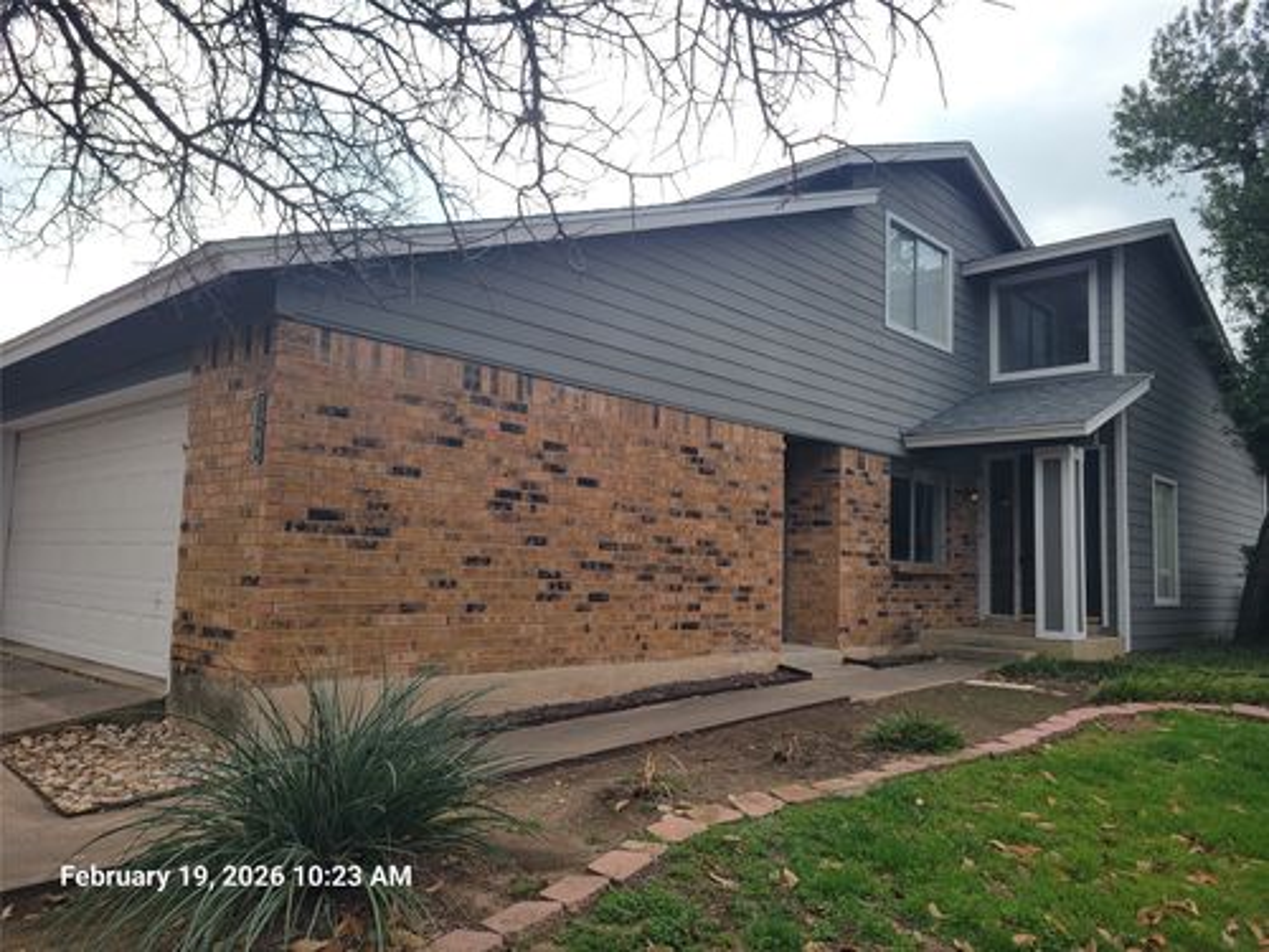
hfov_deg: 67.3
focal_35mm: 26
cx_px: 634
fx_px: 953
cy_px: 476
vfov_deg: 53.1
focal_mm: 5.4
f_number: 1.8
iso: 40
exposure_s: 1/1645
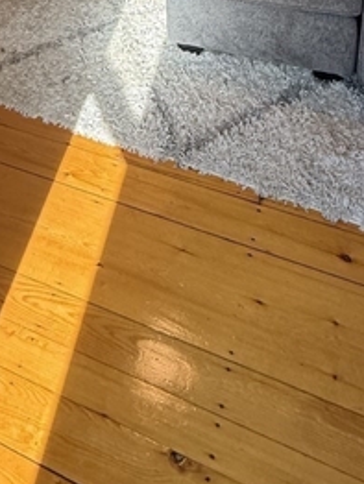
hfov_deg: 35.0
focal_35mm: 41
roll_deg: +1.6
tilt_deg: -19.5
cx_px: 142
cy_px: -168
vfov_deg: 32.3
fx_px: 574
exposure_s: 1/99
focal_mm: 2.22
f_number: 2.2
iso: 160
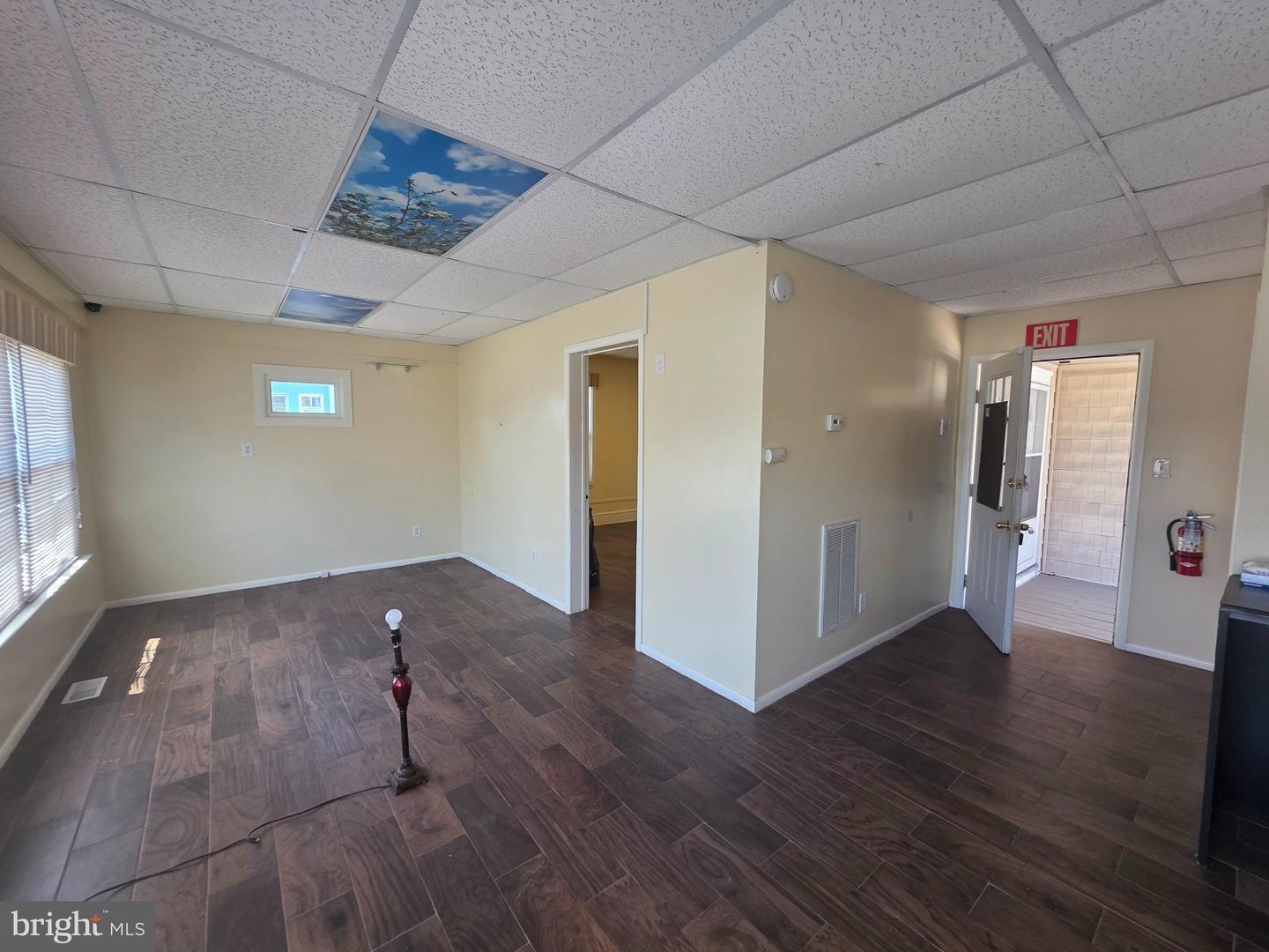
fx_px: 477
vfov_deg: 89.9
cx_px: 634
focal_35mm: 13
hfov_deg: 106.2
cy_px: 476
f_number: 1.9
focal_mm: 2.2
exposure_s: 1/120
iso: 125
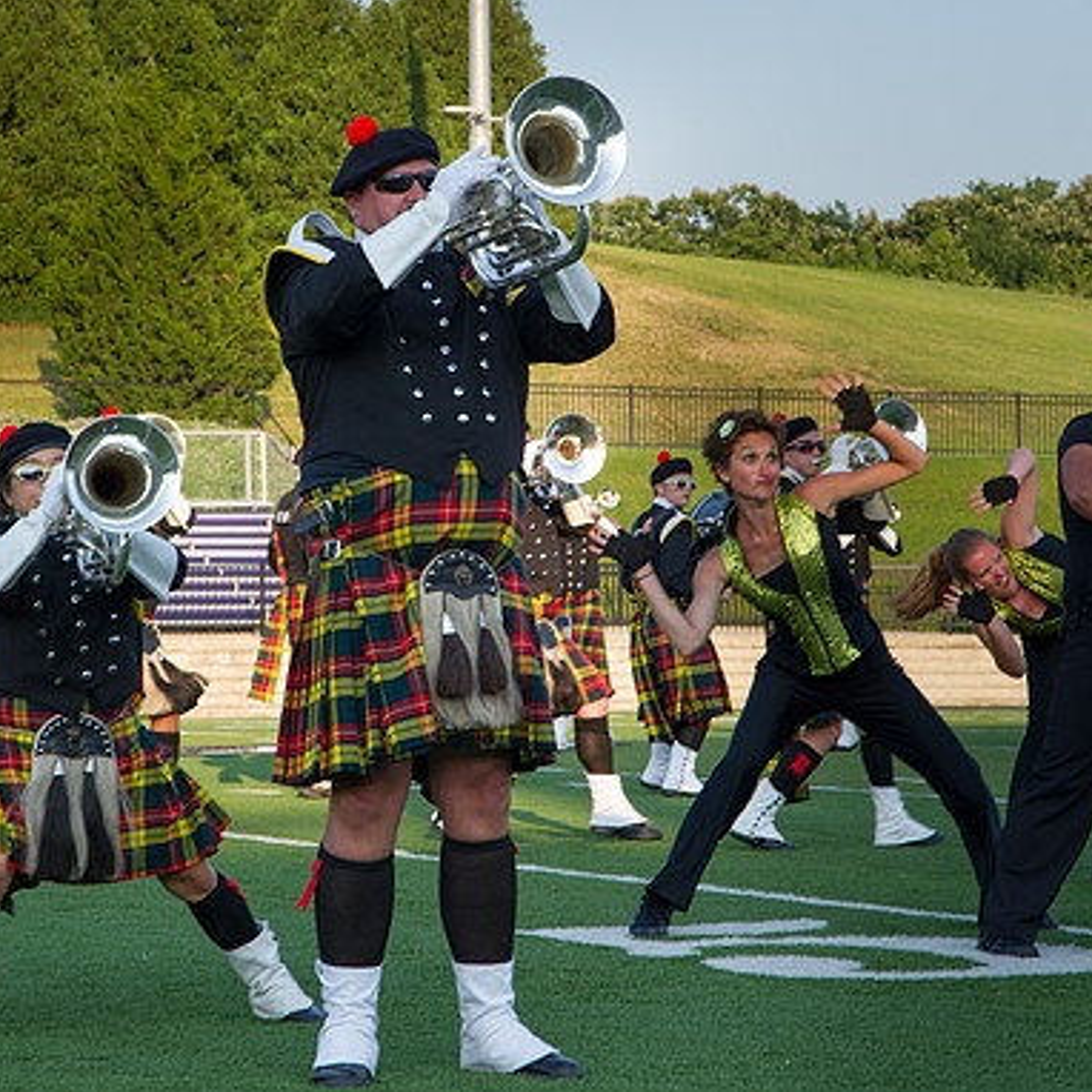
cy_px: 460
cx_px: 432
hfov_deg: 12.7
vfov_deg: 12.7
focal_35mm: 137
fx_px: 4890
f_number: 9
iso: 640
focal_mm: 90
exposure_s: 1/320
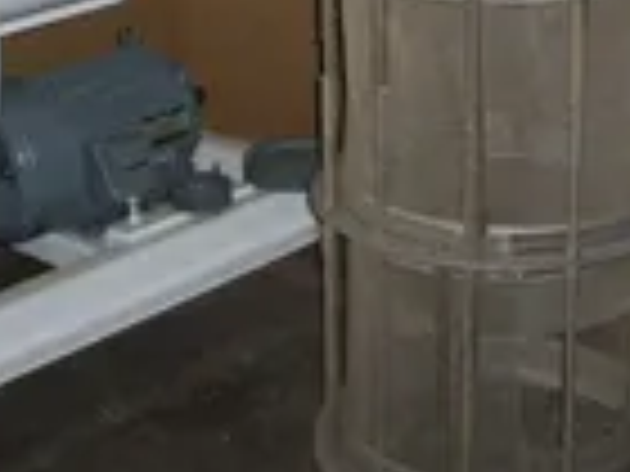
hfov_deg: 18.9
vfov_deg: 13.8
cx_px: 472
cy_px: -162
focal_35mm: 103
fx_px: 1875
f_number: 4.5
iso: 140
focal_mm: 5.9
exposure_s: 1/64
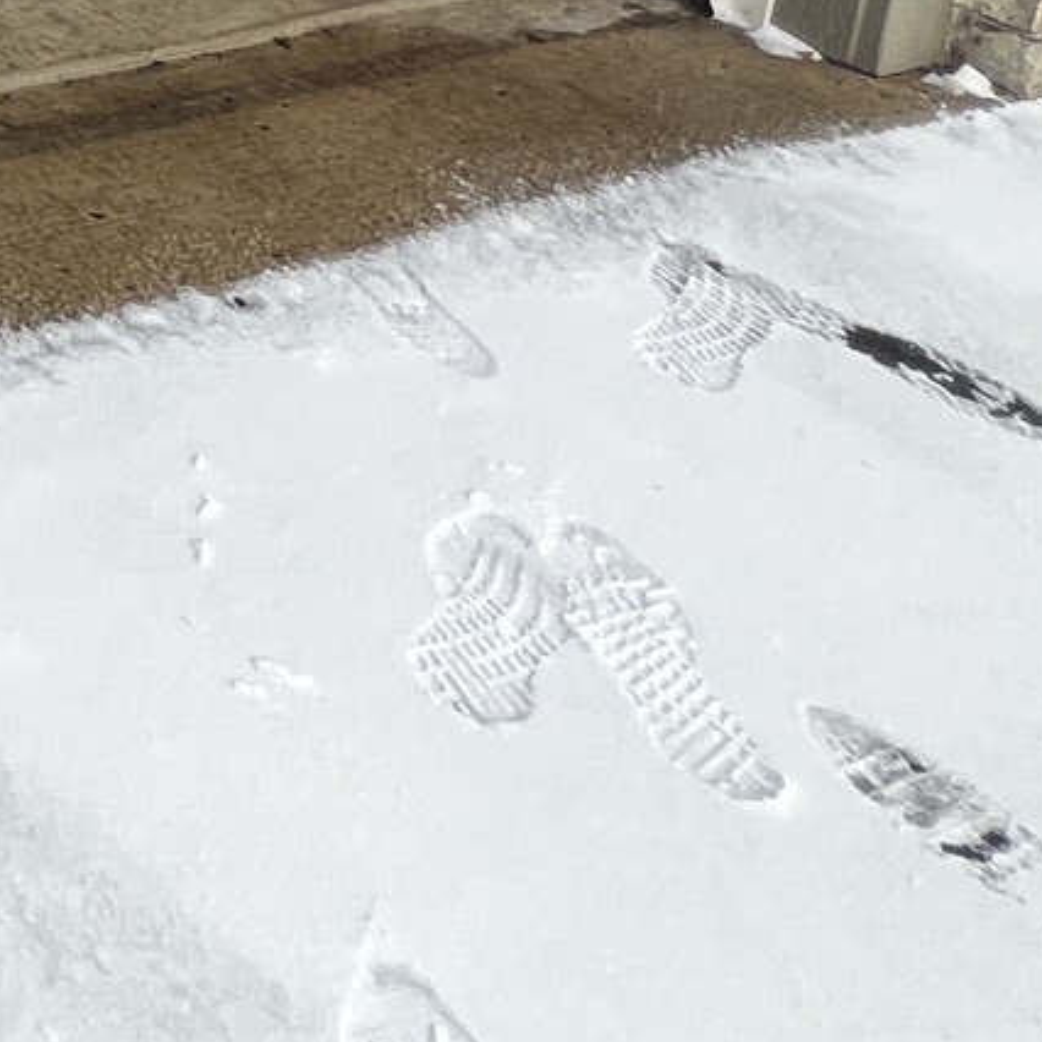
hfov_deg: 19.3
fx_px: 1839
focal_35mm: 54
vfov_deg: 23.2
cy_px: -641
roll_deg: -0.9
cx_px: -1018
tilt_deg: -10.2
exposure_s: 1/135
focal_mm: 1.57
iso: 32
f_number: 1.8
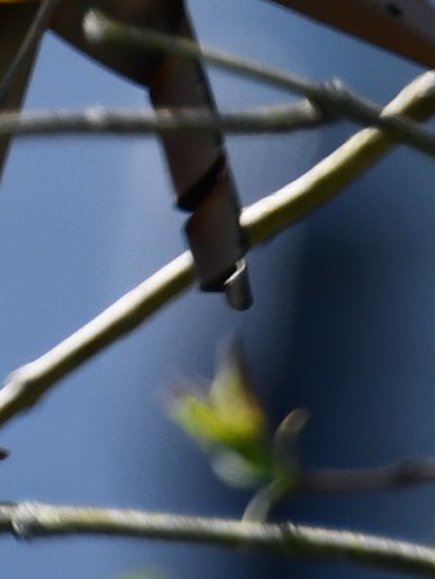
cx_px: 30
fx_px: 45378
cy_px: -216
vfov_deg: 0.7
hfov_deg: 0.5
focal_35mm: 2713
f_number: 6.3
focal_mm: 300
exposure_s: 1/500
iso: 400
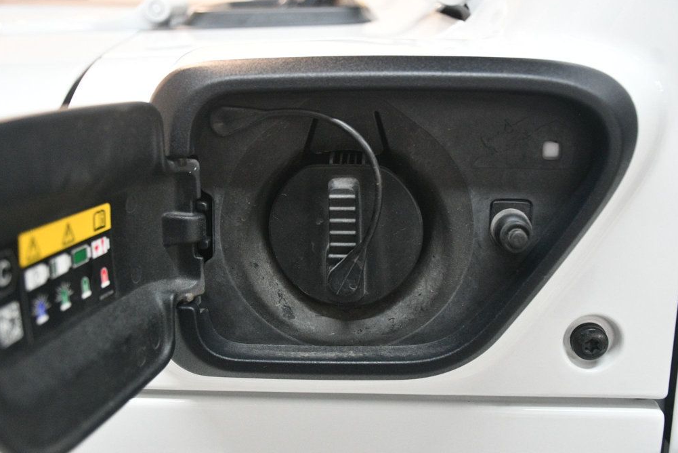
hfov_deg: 42.7
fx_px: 867
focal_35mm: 46
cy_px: 229
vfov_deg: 29.3
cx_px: 332
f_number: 4
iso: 3200
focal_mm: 30
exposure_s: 1/80
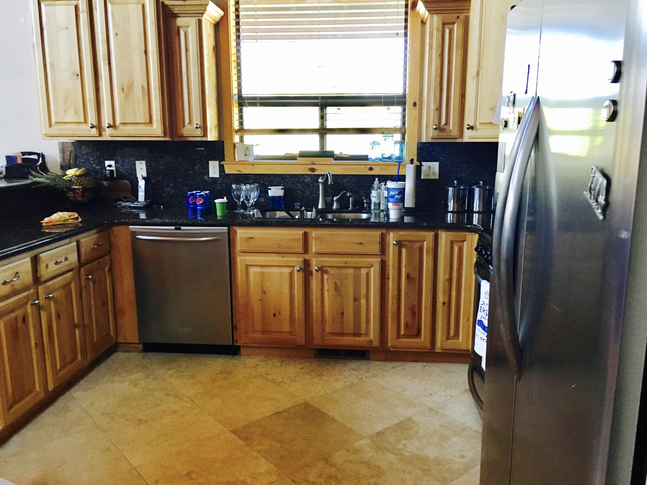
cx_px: 324
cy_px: 242
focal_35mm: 29
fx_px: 542
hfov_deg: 61.7
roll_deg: -1.2
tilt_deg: -9.6
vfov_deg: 48.2
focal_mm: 4.15
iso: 125
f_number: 2.2
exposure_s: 1/30
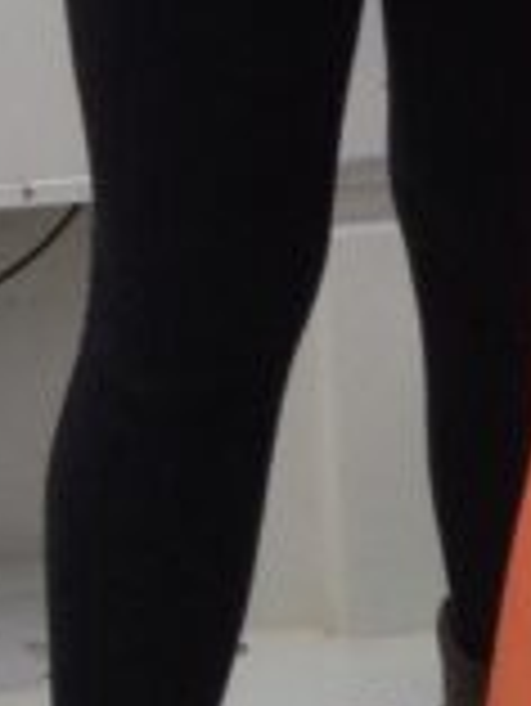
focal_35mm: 228
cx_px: 1044
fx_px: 4657
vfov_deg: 7.9
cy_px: -1156
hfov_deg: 6.3
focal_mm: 4.28
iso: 50
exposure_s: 1/464
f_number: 2.4
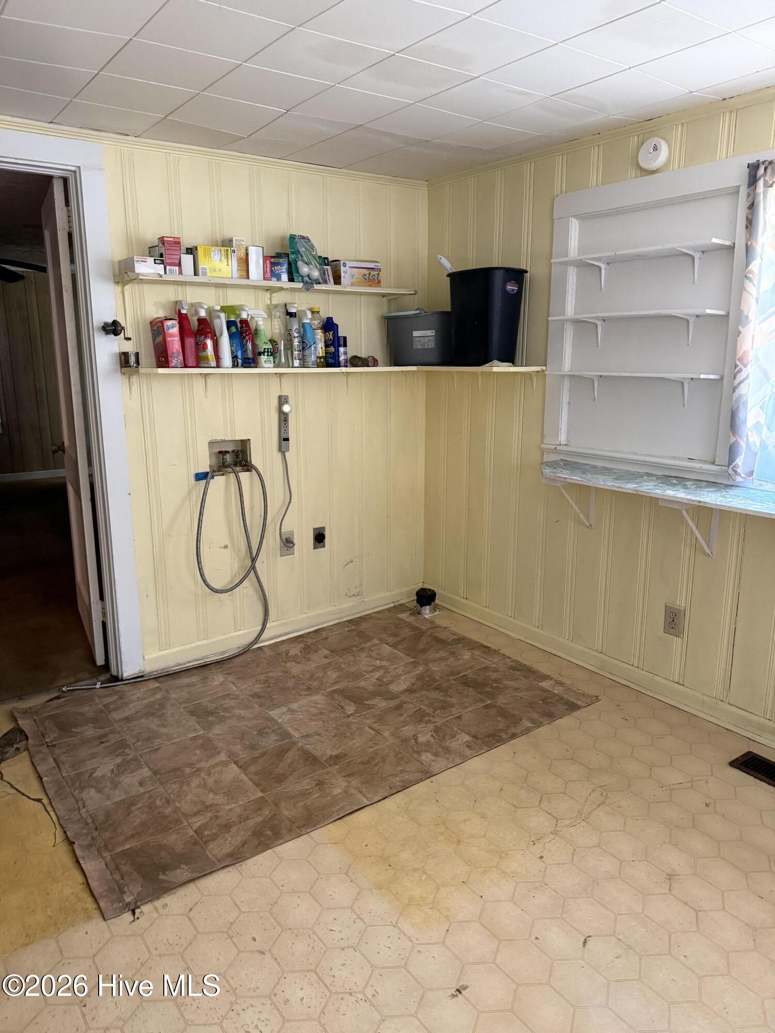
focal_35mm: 24
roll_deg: -1.3
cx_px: 388
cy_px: 516
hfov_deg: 56.8
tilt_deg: -10.4
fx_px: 716
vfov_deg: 71.6
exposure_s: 1/60
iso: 500
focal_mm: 6.76
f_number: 1.78
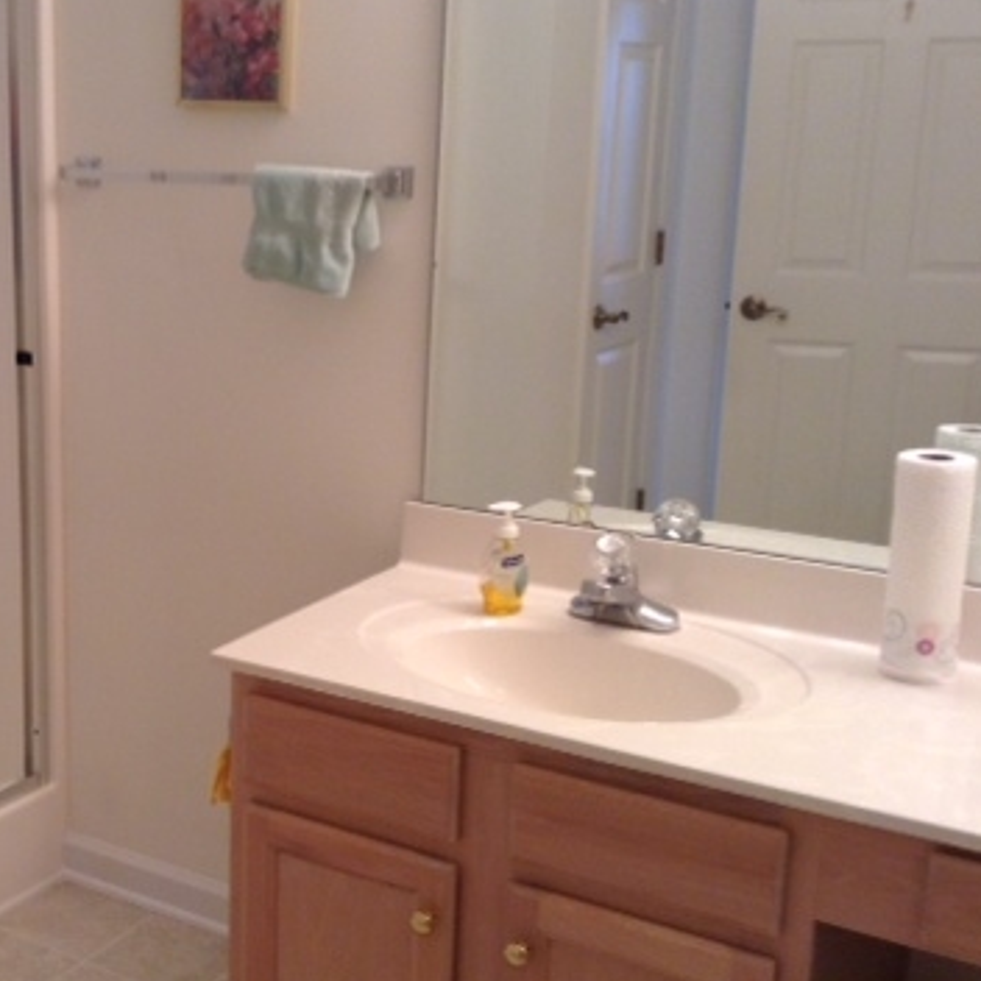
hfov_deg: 31.2
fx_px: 1699
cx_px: 173
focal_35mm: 53
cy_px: 502
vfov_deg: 32.2
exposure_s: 1/24
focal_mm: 3.3
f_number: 2.4
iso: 40
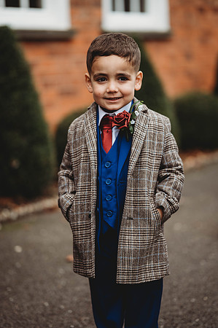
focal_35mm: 85
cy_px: 164
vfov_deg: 23.9
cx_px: 109
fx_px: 774
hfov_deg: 16.0
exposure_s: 1/320
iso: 100
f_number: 1.8
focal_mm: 85
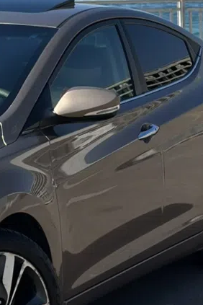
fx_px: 1362
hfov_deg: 8.4
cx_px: -78
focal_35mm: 161
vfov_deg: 12.5
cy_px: -47
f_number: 1.78
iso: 80
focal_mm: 6.86
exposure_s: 1/5882
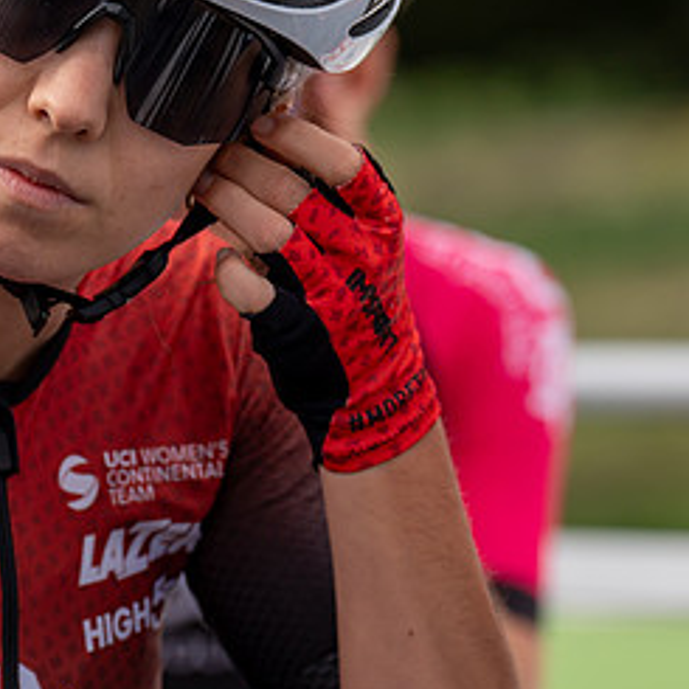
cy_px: 67
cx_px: 78
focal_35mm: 536
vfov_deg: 3.3
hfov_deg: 3.3
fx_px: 12070
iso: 200
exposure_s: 1/800
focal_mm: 197
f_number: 4
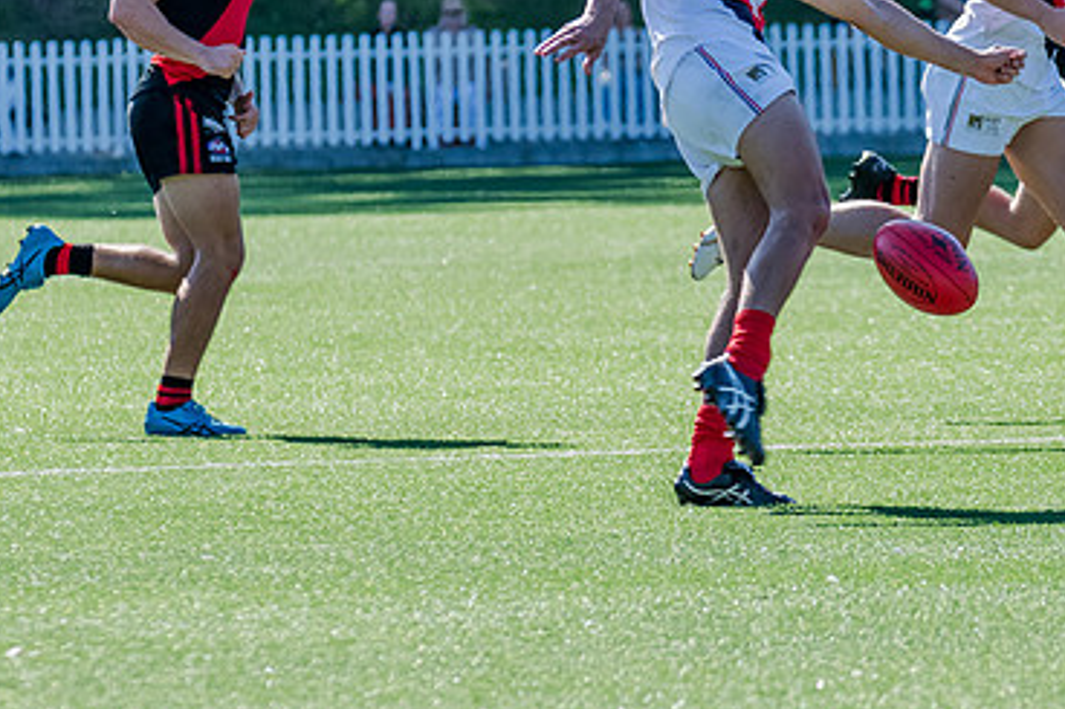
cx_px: 869
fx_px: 15021
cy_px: 194
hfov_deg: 4.1
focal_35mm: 508
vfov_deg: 2.7
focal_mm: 210
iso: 800
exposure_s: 1/1600
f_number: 7.1
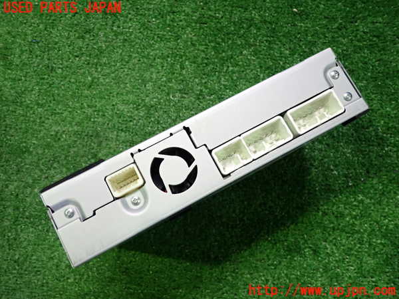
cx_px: 200
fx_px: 346
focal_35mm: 30
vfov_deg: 46.8
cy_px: 150
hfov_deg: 60.0
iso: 200
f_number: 2.3
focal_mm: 5.4
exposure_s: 1/30
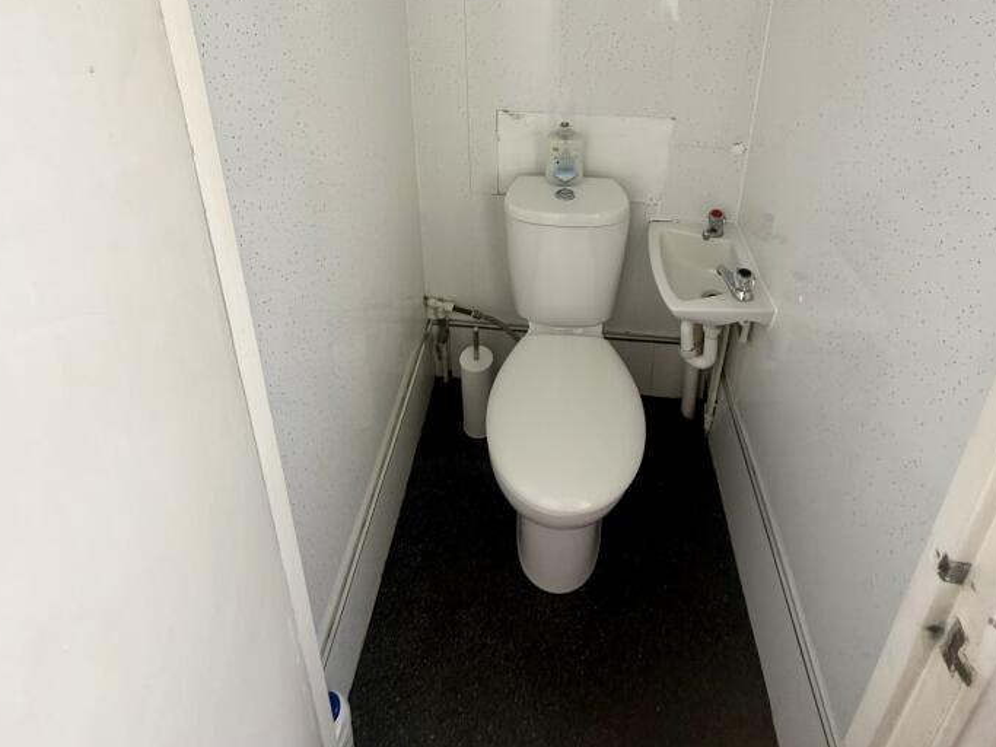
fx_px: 604
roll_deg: -1.4
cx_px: 515
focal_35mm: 21
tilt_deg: -19.7
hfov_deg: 79.0
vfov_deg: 56.7
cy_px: 107
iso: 160
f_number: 2.2
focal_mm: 2.22
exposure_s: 1/100
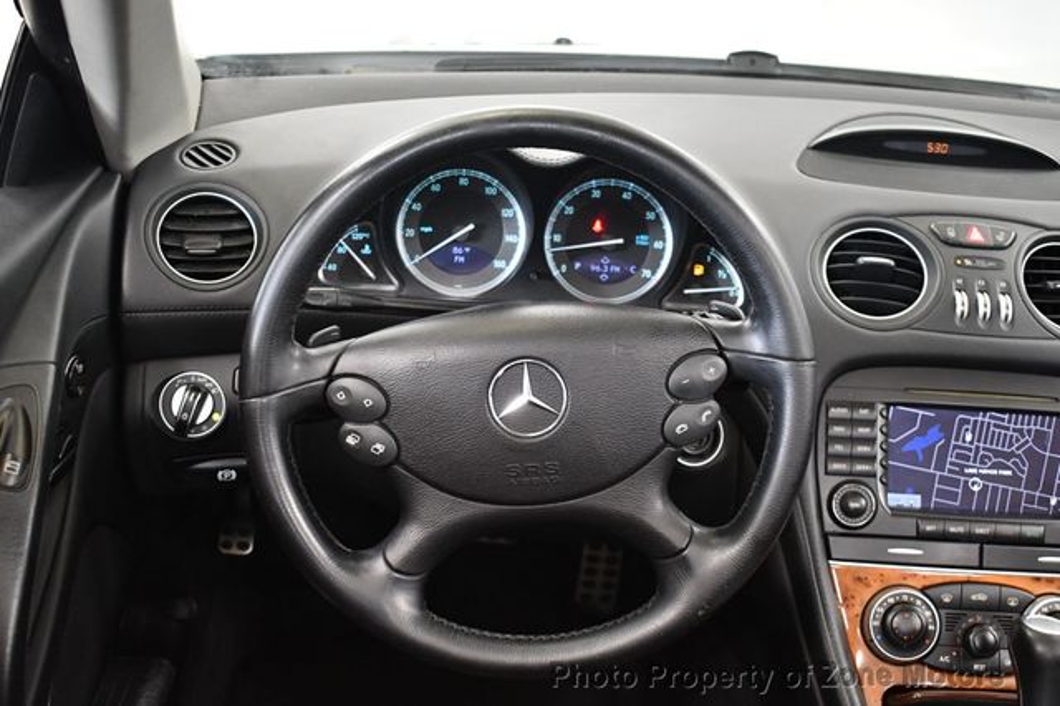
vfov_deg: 31.9
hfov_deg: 46.4
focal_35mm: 42
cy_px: 353
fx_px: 1236
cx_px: 530
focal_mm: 28
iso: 3200
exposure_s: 1/60
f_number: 4.2
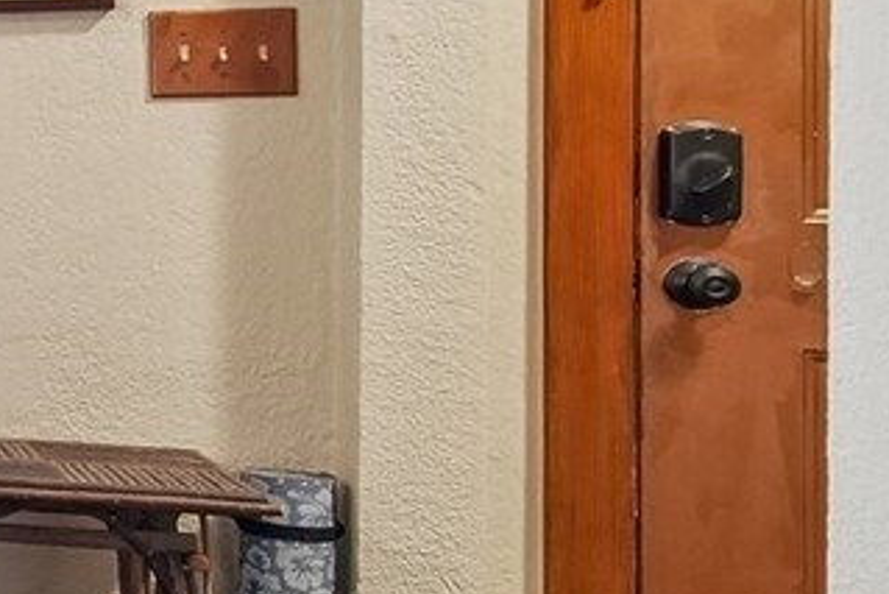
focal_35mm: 85
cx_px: -1462
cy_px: 113
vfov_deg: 16.0
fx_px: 2100
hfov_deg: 13.4
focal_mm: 16
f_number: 8
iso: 1600
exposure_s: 1/25
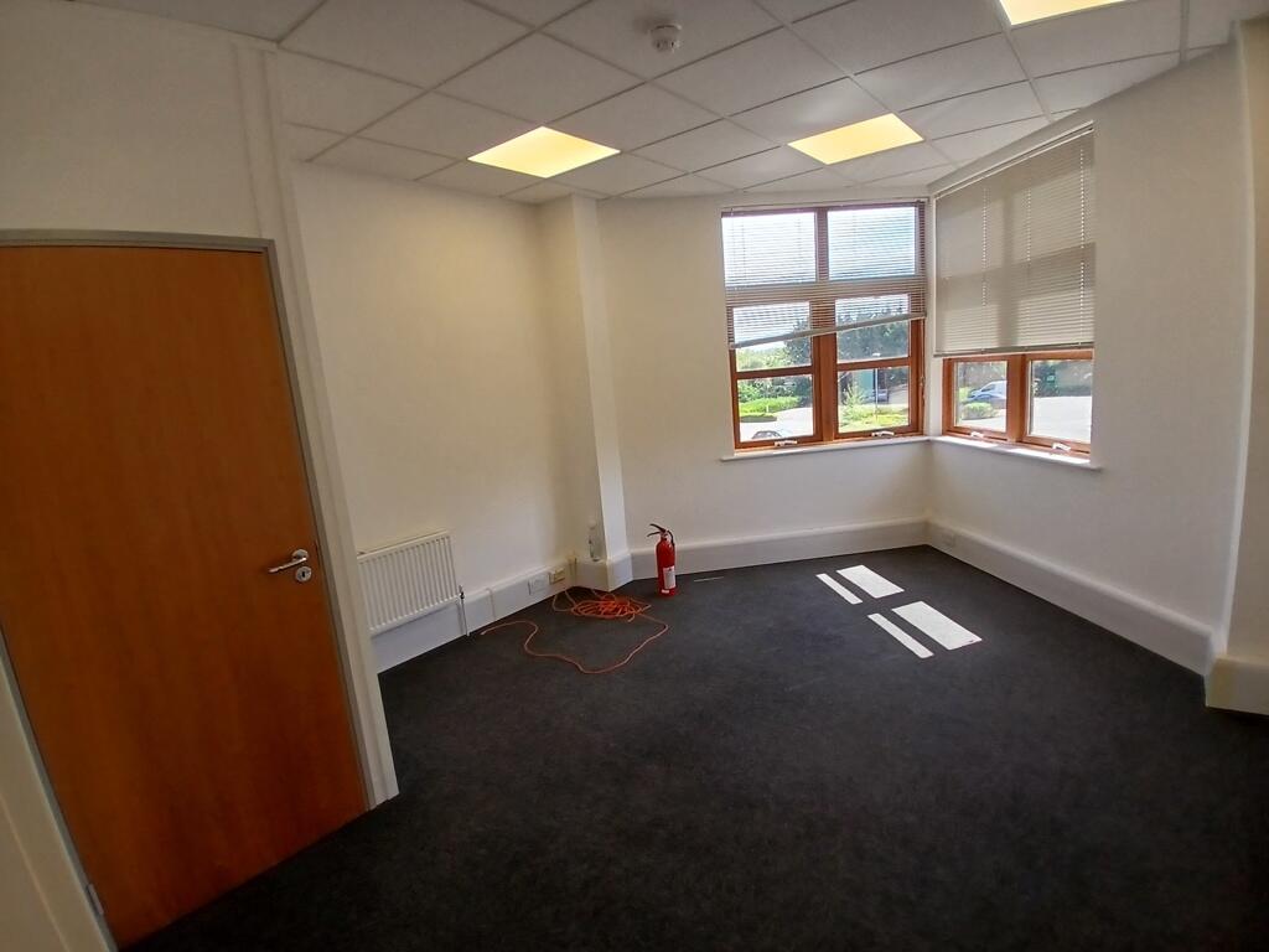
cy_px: 476
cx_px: 634
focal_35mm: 17
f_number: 2.2
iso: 50
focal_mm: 1.4
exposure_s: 1/129
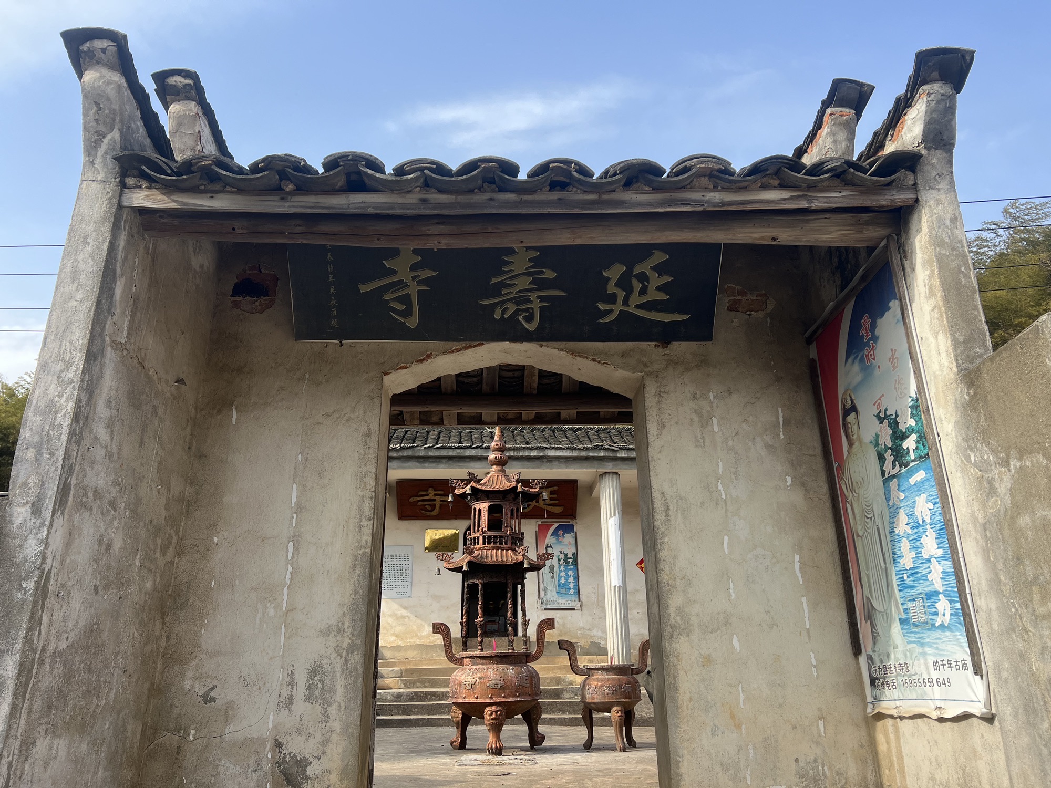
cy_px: 394
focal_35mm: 26
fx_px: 789
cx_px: 526
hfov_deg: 67.3
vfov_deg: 53.1
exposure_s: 1/1511
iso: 50
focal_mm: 5.7
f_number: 1.5
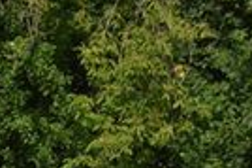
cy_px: 398
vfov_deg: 4.9
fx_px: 1909
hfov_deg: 7.2
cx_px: -320
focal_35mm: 273
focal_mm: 38
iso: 100
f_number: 9
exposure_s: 1/250
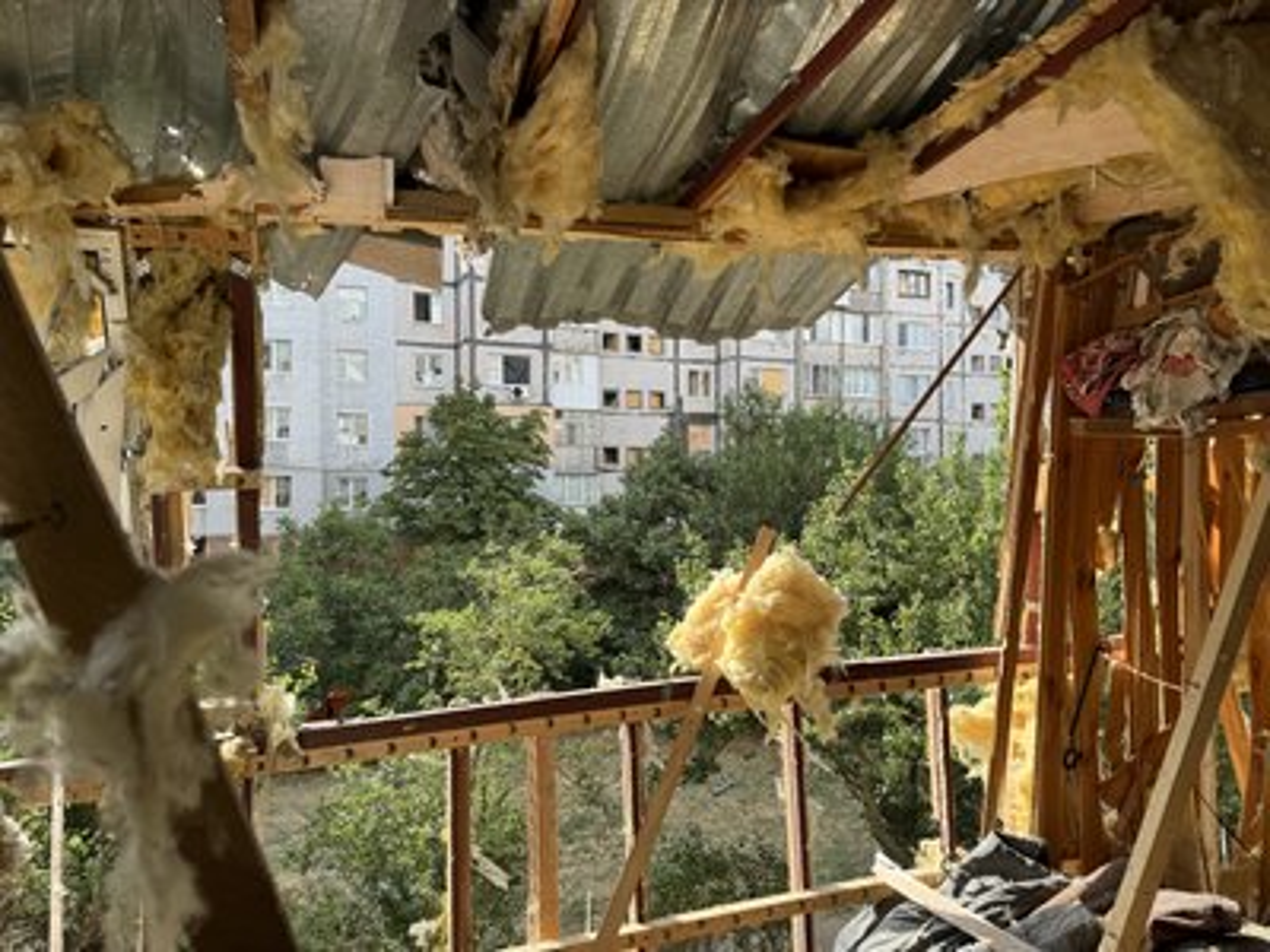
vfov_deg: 56.8
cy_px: 476
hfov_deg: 71.6
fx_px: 881
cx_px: 635
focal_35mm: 24
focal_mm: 6.86
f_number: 1.78
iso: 80
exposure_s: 1/1215
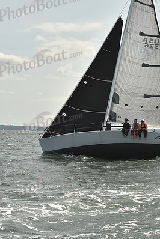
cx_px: 114
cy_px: 85
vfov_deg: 20.0
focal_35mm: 102
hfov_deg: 13.4
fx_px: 679
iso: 250
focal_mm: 70
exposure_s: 1/800
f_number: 9
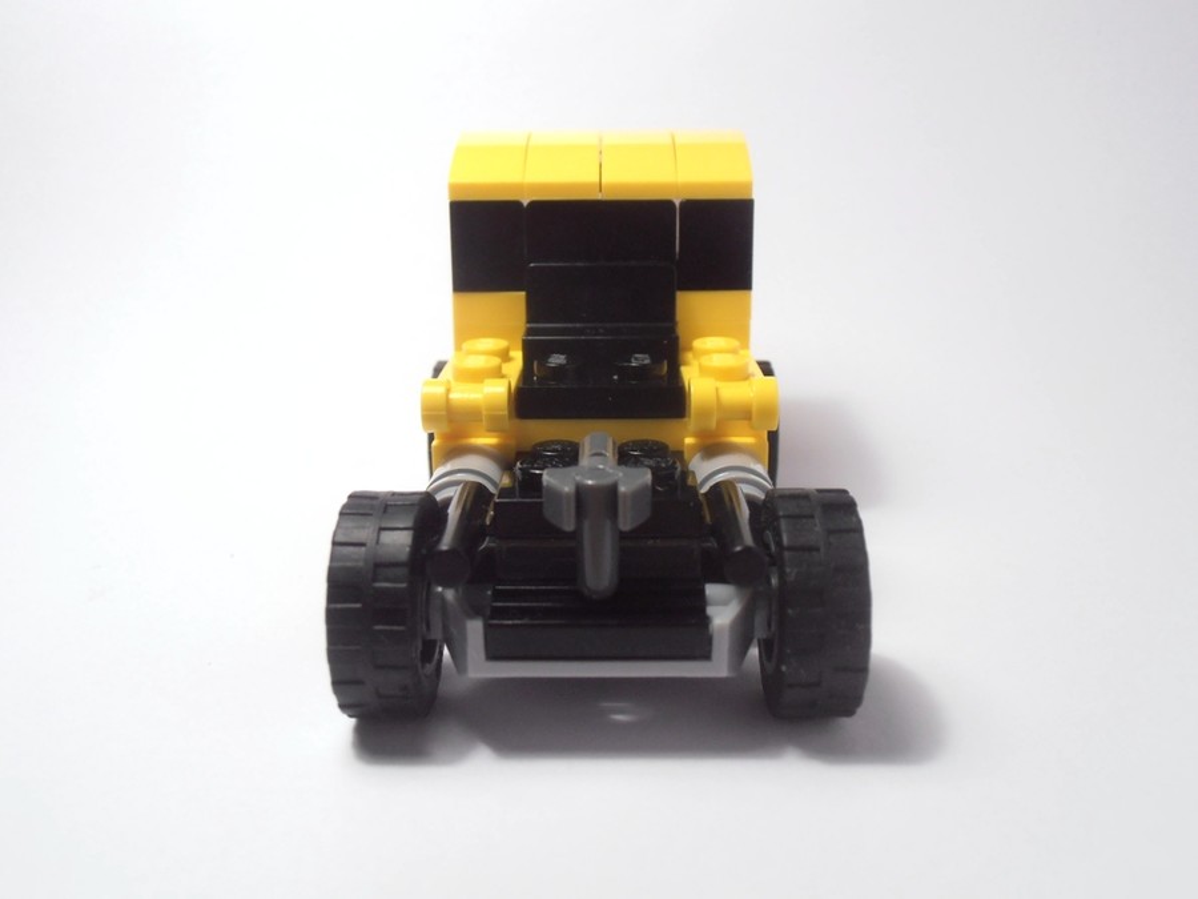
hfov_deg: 50.1
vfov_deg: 38.7
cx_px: 599
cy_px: 450
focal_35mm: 37
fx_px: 1281
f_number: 3.9
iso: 80
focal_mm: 6.61
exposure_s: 1/50
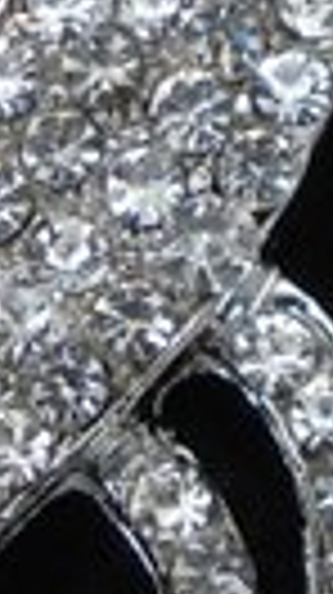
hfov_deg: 6.0
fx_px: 3085
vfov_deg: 11.0
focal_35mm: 196
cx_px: 630
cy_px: 243
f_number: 3.2
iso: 80
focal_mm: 6.7
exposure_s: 1/50
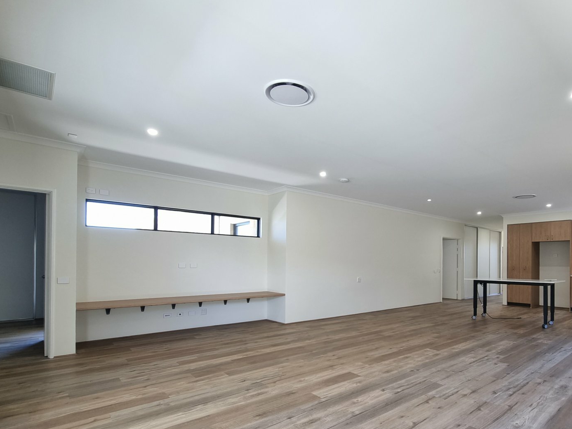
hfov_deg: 86.7
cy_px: 256
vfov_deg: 70.9
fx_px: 297
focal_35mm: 18
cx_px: 341
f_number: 2.2
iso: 80
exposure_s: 1/50
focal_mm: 2.2
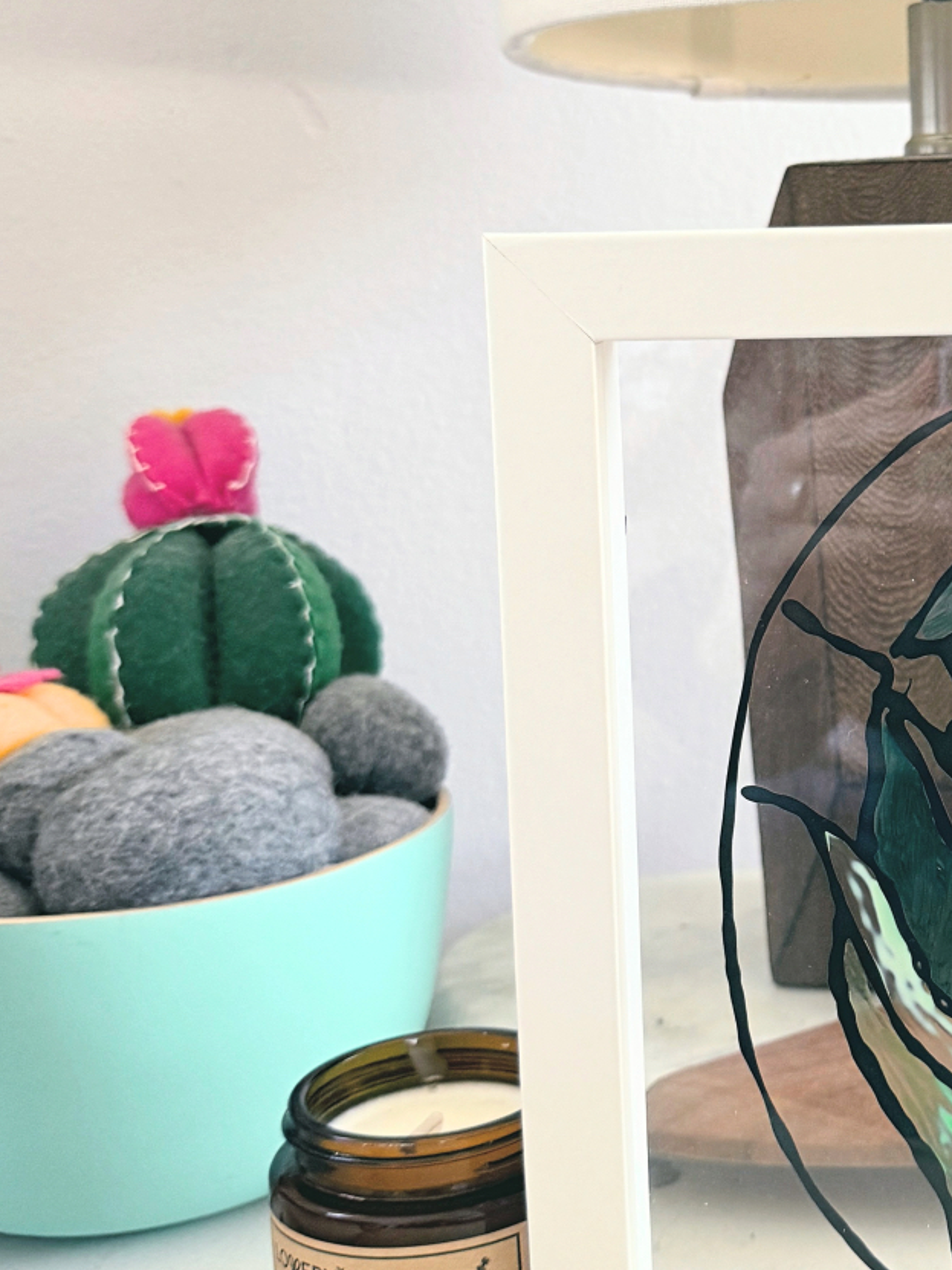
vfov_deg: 36.5
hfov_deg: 26.3
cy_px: 439
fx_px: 1907
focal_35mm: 52
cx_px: 983
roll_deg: +2.2
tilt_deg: -4.6
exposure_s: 1/120
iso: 160
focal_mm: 6.76
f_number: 1.78
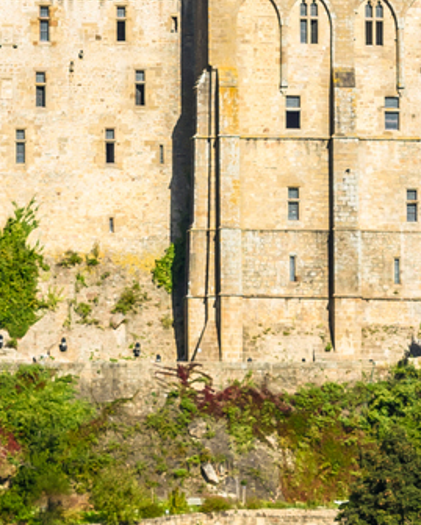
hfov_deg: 2.5
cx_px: 313
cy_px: 240
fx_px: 9683
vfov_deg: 3.1
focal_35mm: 622
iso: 100
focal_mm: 105
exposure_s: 1/500
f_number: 6.3
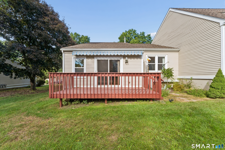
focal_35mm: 15
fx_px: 94
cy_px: 75
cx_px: 112
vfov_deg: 77.0
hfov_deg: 100.0
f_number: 22
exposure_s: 1/15
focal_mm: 15.1
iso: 100
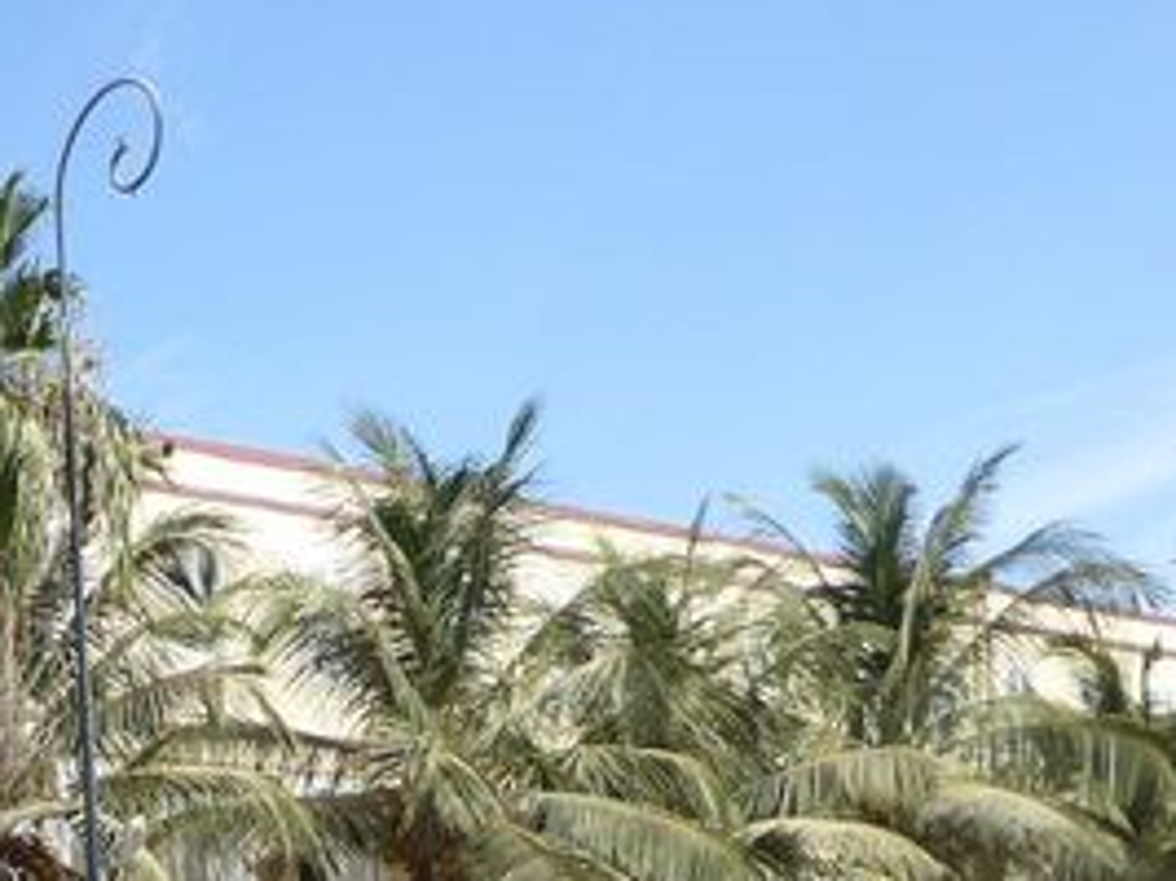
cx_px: -335
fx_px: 2547
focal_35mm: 75
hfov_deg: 23.2
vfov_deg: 18.5
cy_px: 1097
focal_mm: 4.3
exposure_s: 1/500
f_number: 3.3
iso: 80
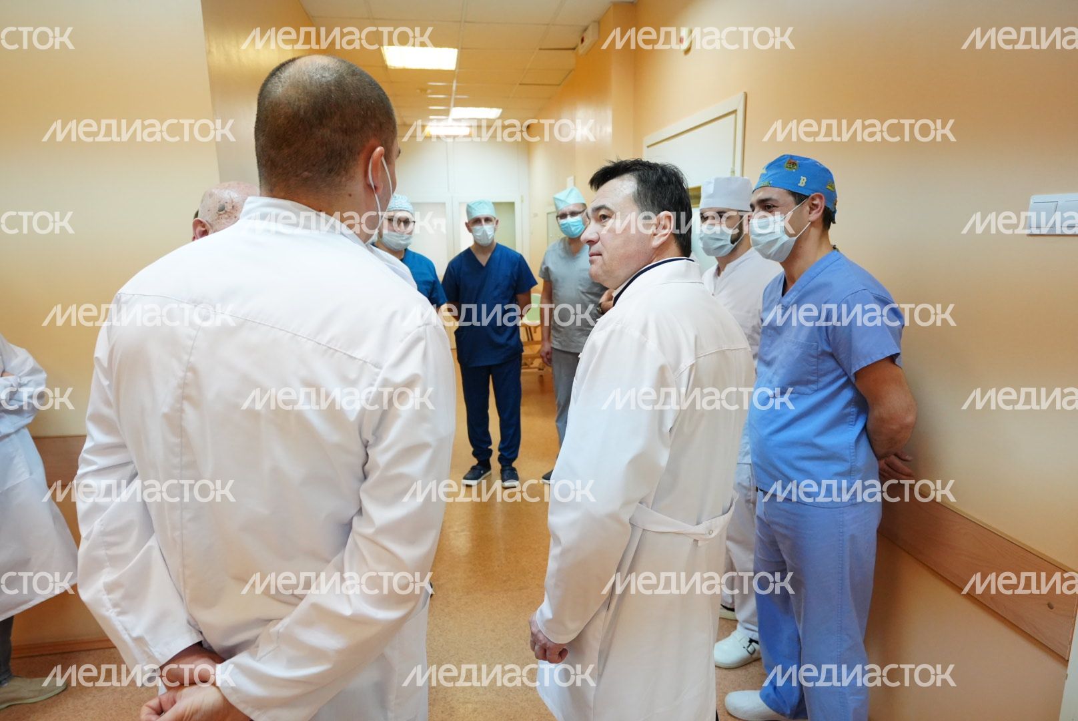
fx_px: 629
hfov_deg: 81.2
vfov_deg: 59.6
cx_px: 539
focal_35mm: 21
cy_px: 360
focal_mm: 21
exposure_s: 1/160
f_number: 4.5
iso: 3200
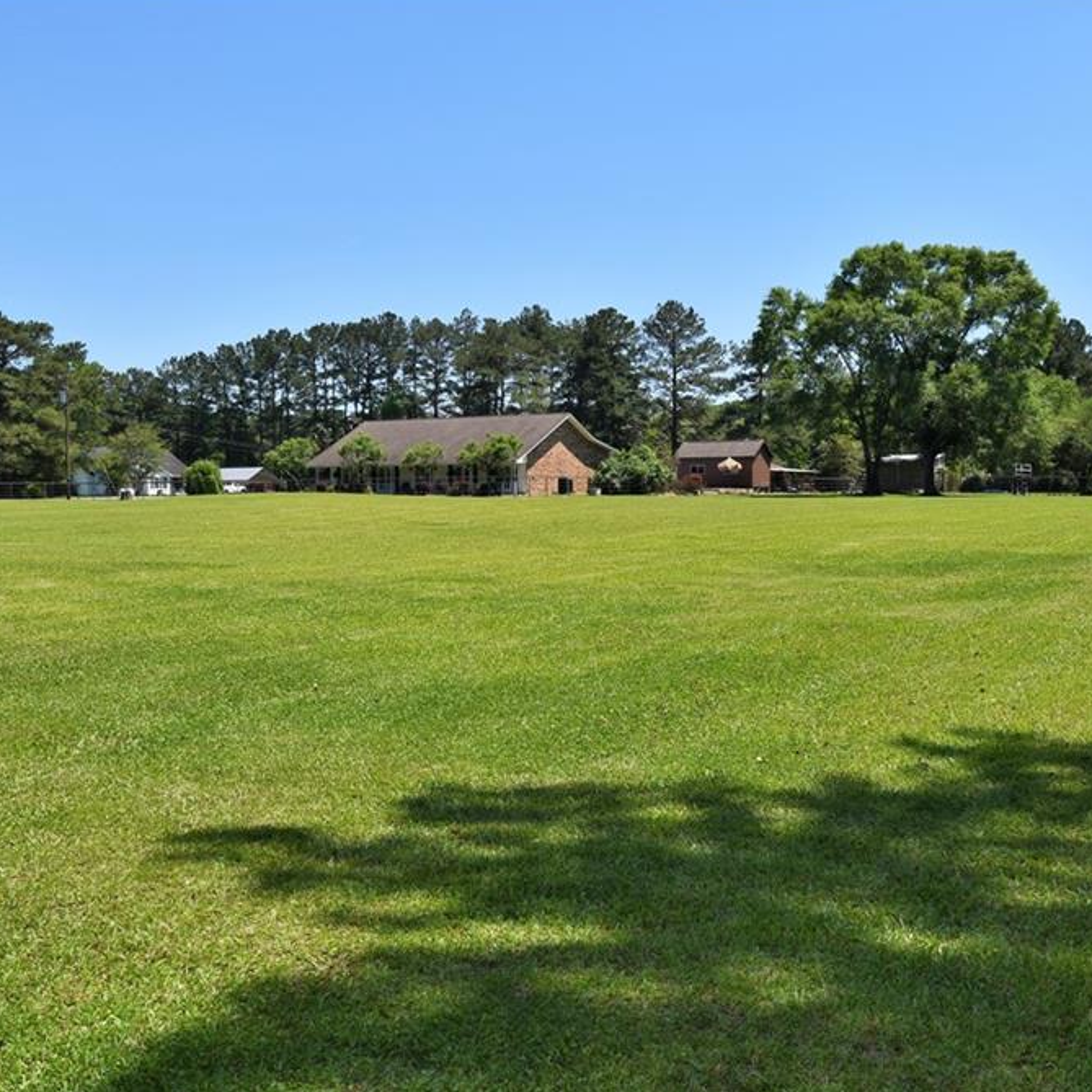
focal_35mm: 39
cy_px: 544
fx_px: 1392
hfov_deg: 42.8
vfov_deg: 42.8
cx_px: 589
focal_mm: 20
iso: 100
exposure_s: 1/200
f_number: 10
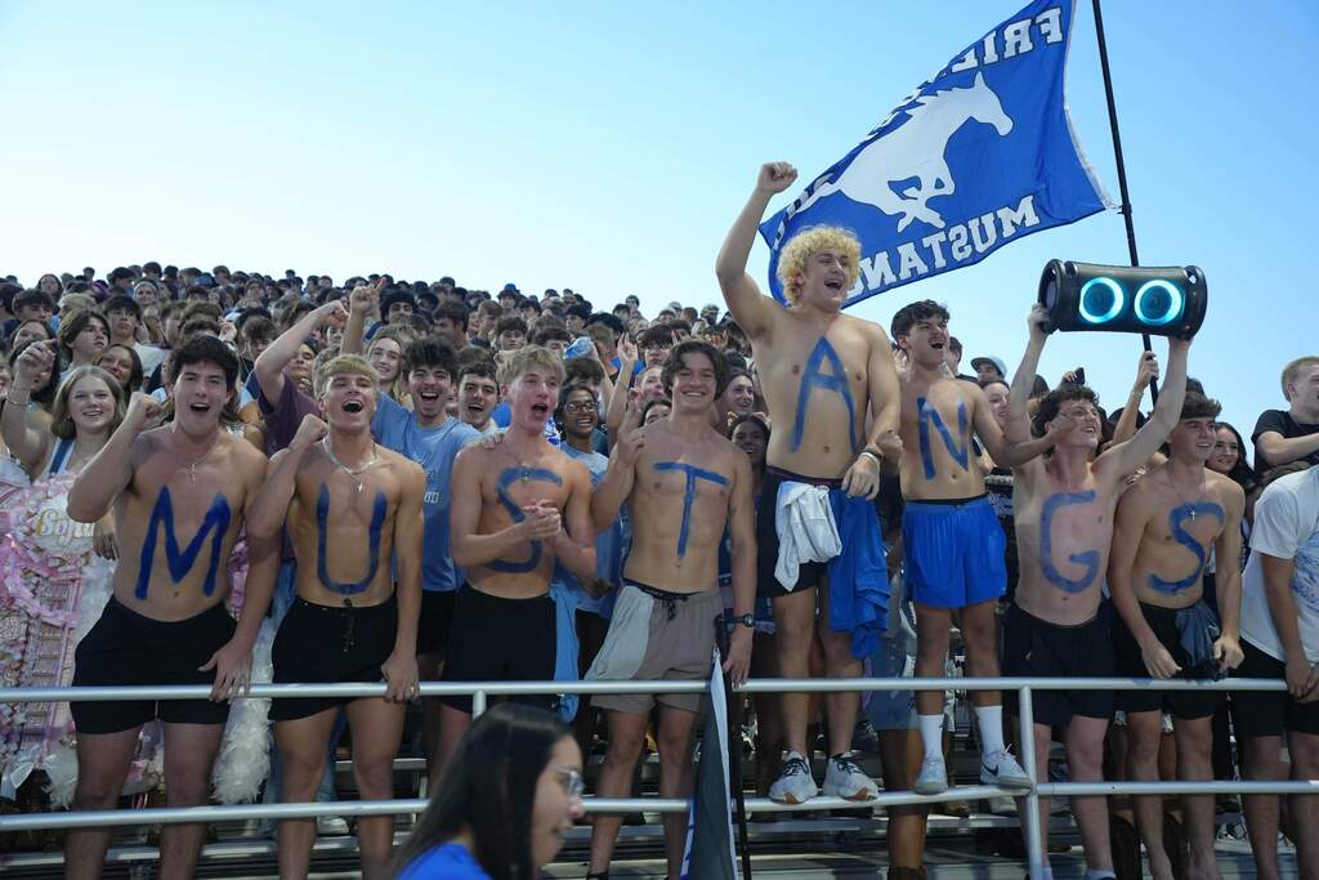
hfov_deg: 53.1
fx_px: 1319
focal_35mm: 36
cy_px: 440
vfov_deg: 36.9
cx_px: 660
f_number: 4
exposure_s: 1/160
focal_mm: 36
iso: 4000
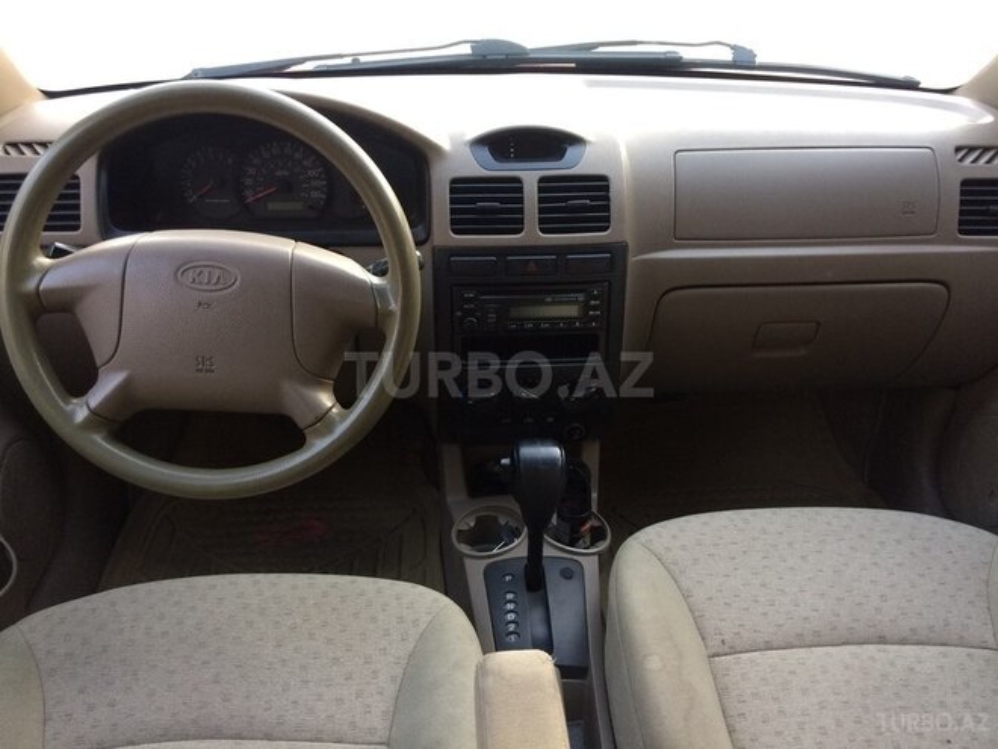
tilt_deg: -30.8
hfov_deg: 61.7
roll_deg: -0.3
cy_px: 374
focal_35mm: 29
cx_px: 499
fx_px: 836
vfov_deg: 48.2
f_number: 2.2
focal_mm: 4.15
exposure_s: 1/33
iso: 100
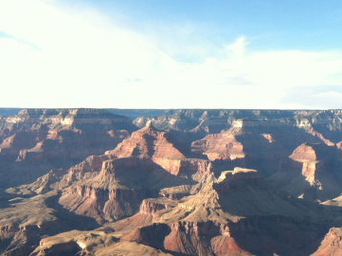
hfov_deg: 31.2
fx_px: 612
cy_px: 154
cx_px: 199
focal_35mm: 62
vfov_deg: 23.6
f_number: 2.8
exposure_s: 1/469
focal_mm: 3.85
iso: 80
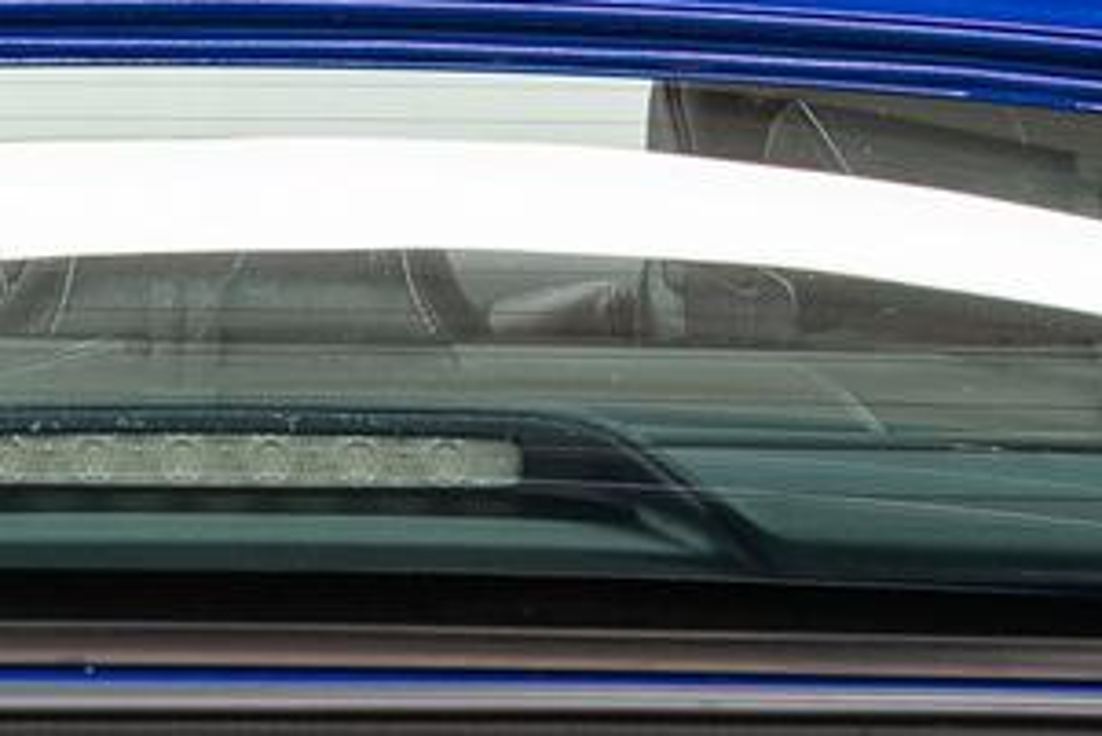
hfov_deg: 14.1
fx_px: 4441
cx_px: 231
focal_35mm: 145
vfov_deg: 8.9
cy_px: 1476
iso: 100
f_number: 5.6
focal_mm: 29.7
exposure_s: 1/3
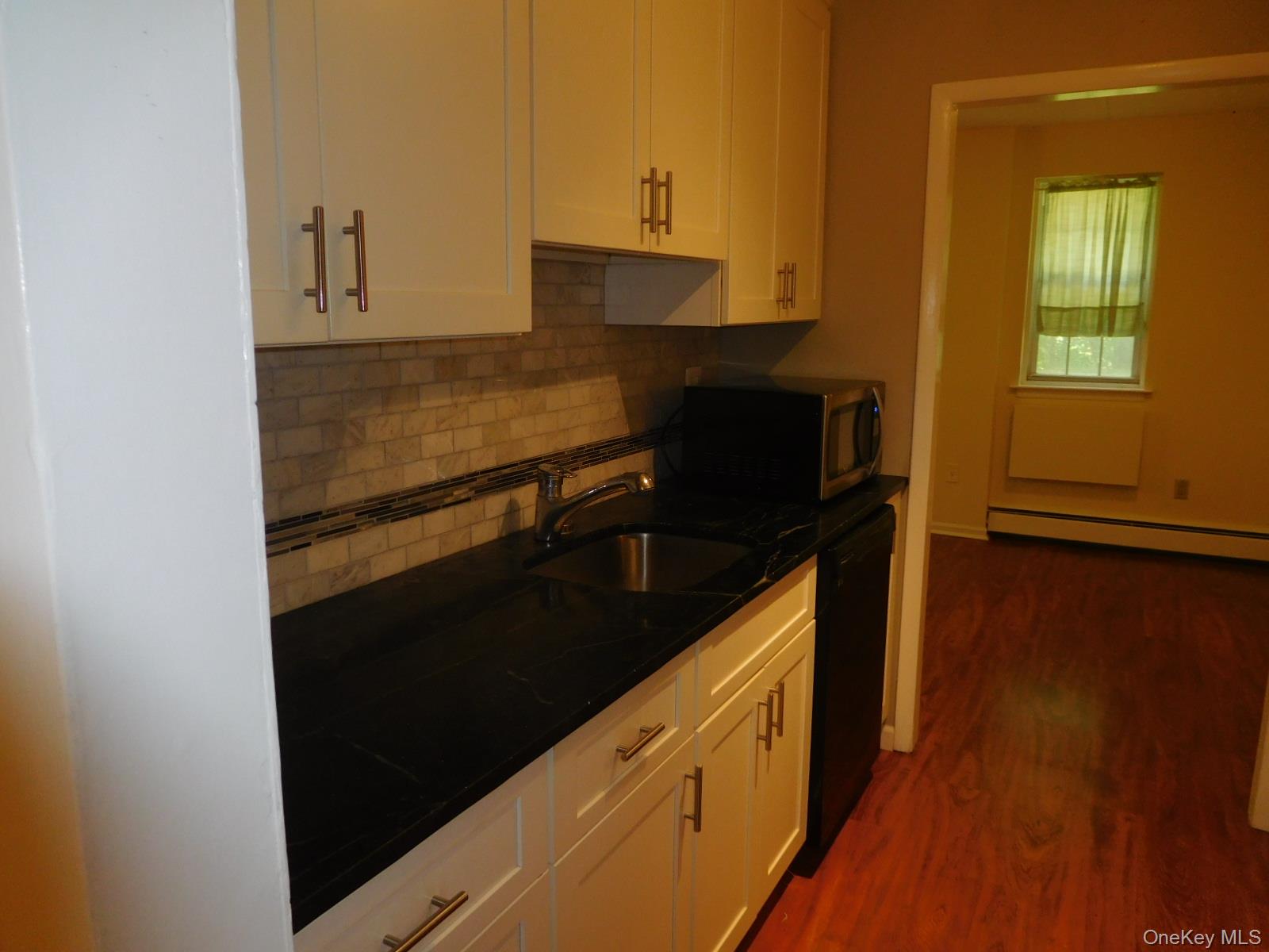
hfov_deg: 69.4
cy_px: 476
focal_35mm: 25
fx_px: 916
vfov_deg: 54.9
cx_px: 634
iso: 200
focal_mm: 4.5
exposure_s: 1/30
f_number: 3.4
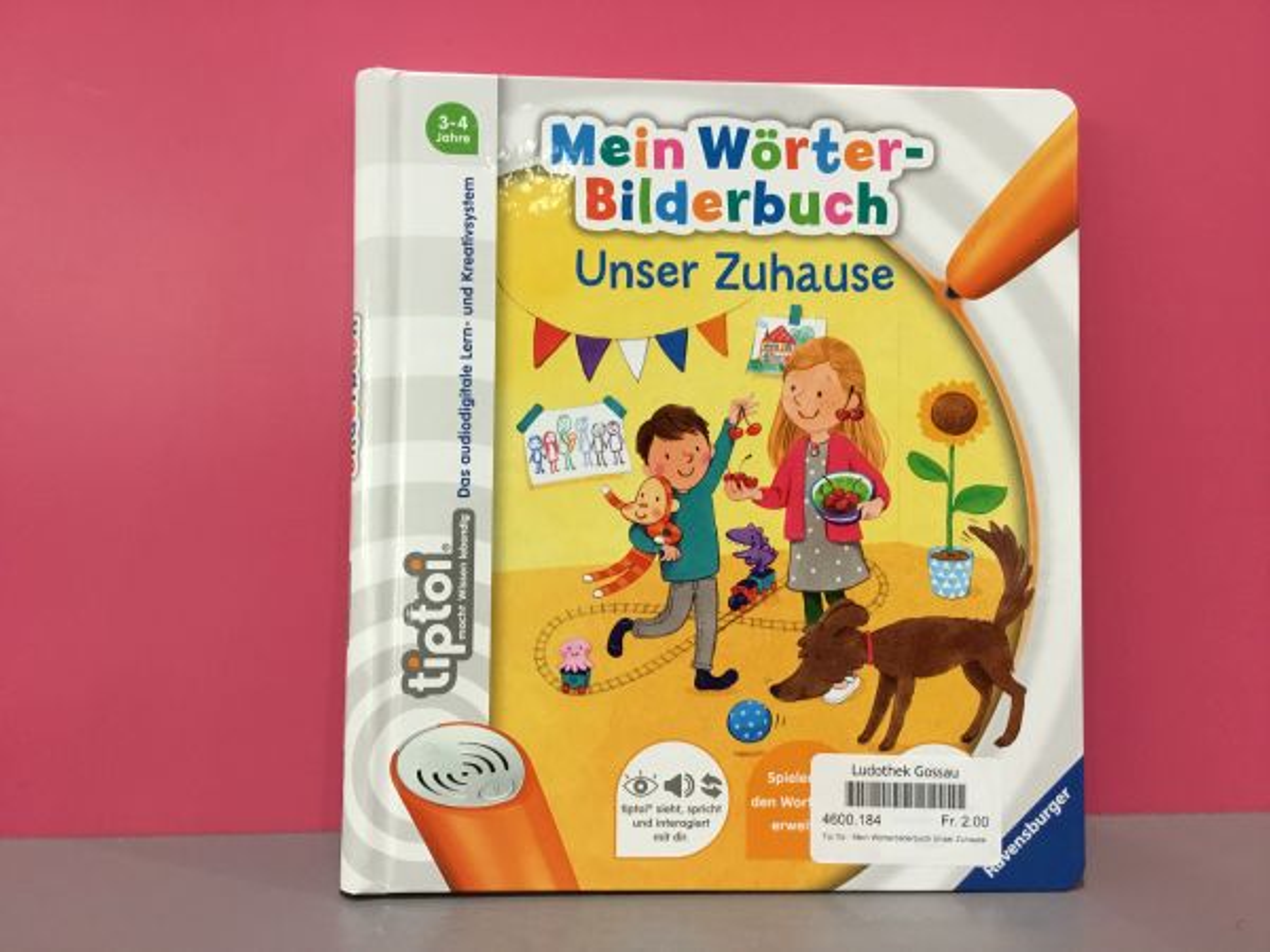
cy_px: 476
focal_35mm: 31
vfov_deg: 45.4
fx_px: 1137
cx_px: 635
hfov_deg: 58.4
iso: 125
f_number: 2.4
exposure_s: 1/33
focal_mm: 3.3
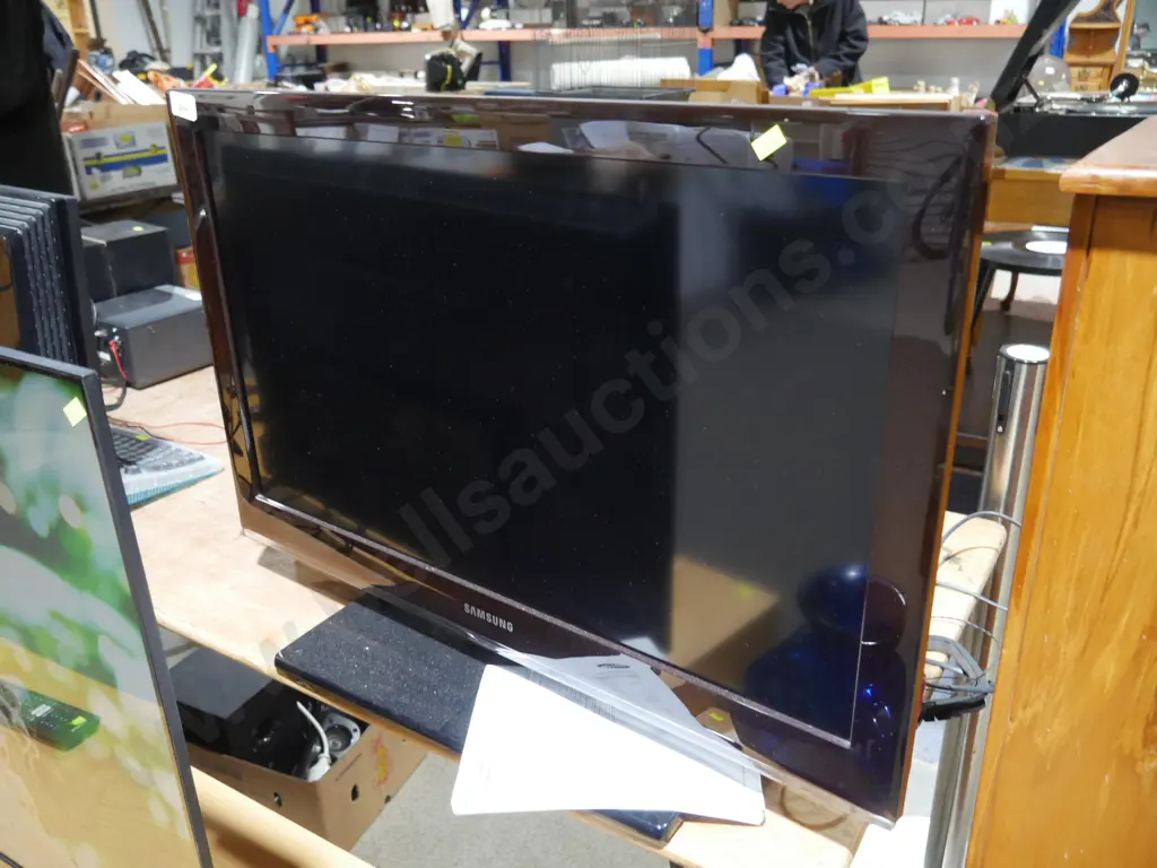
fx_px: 936
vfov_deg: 49.7
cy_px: 434
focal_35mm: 28
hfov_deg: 63.4
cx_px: 578
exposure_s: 1/60
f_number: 3.5
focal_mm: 14
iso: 1250
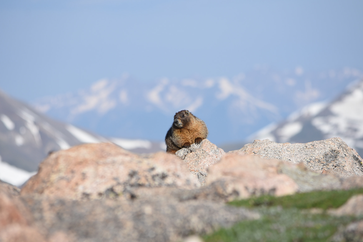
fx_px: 3730
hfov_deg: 5.6
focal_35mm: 370
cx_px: 176
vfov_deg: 3.7
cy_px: 114
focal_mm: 210
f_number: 5.6
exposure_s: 1/1000
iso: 125
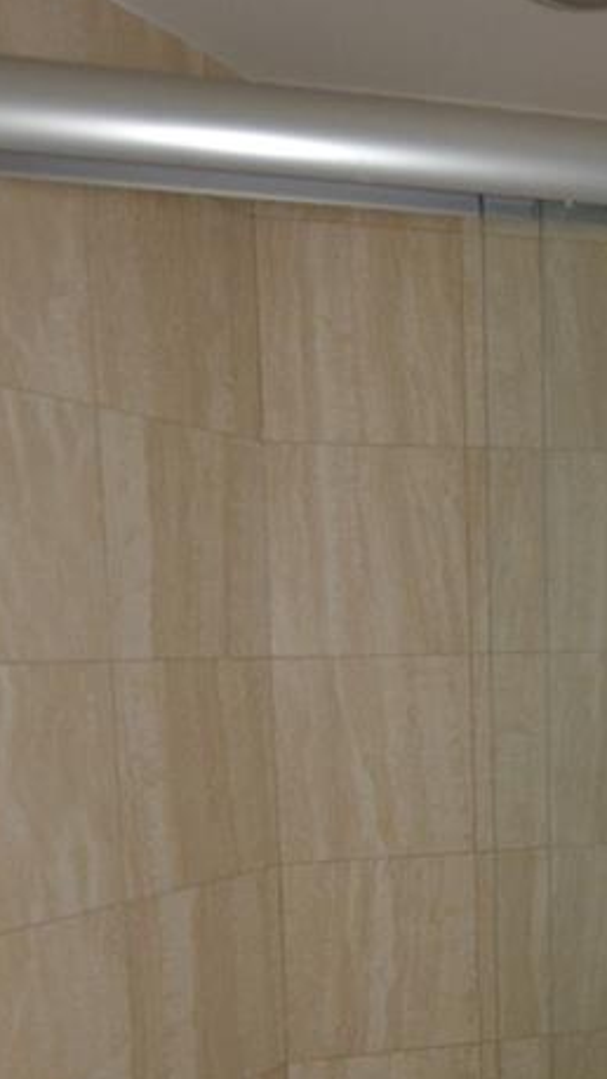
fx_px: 1174
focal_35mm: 41
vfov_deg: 47.4
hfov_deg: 28.0
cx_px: 532
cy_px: 823
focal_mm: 10
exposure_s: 1/60
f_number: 4
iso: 800
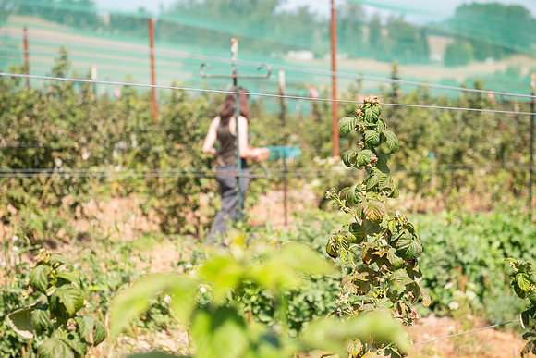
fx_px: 983
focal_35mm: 66
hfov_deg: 30.5
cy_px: 179
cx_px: 268
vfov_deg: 20.6
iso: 500
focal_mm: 66
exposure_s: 1/3200
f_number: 4
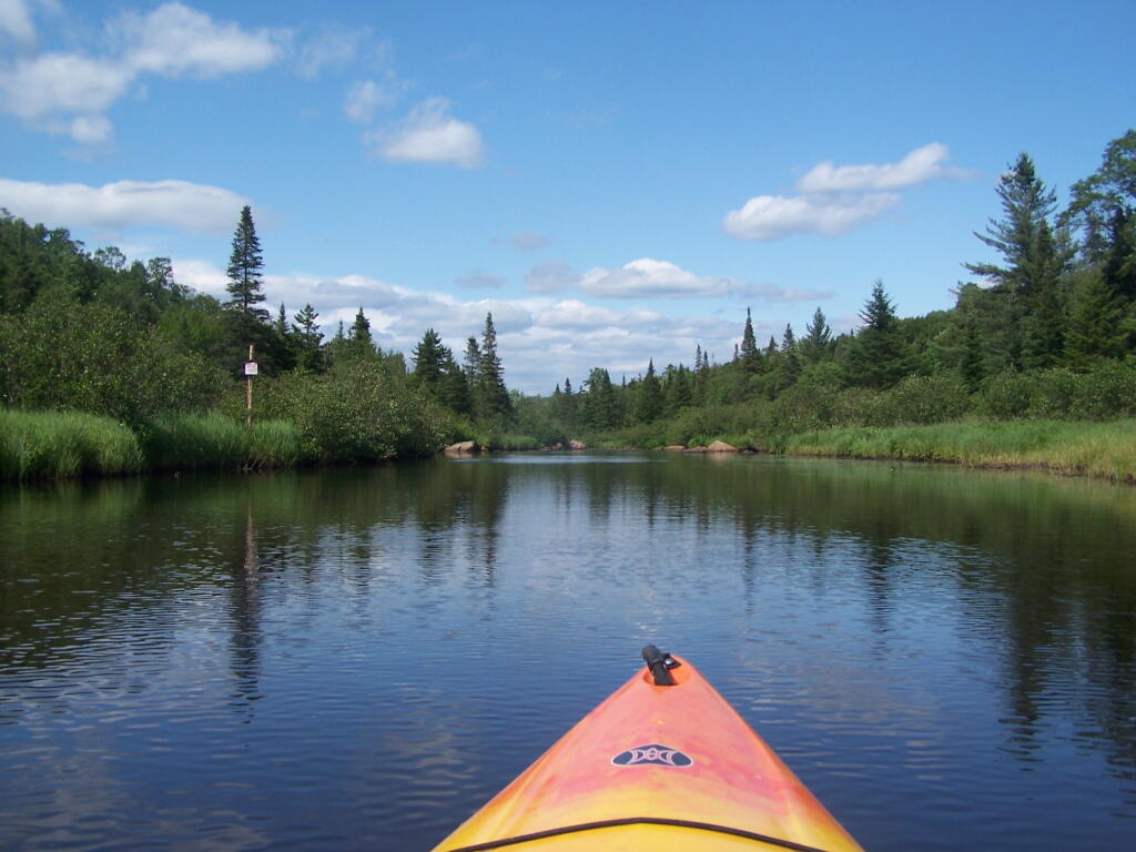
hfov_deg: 49.0
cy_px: 426
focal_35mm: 38
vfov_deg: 37.7
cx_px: 568
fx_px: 1247
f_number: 4
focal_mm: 6.3
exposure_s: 1/1000
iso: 80
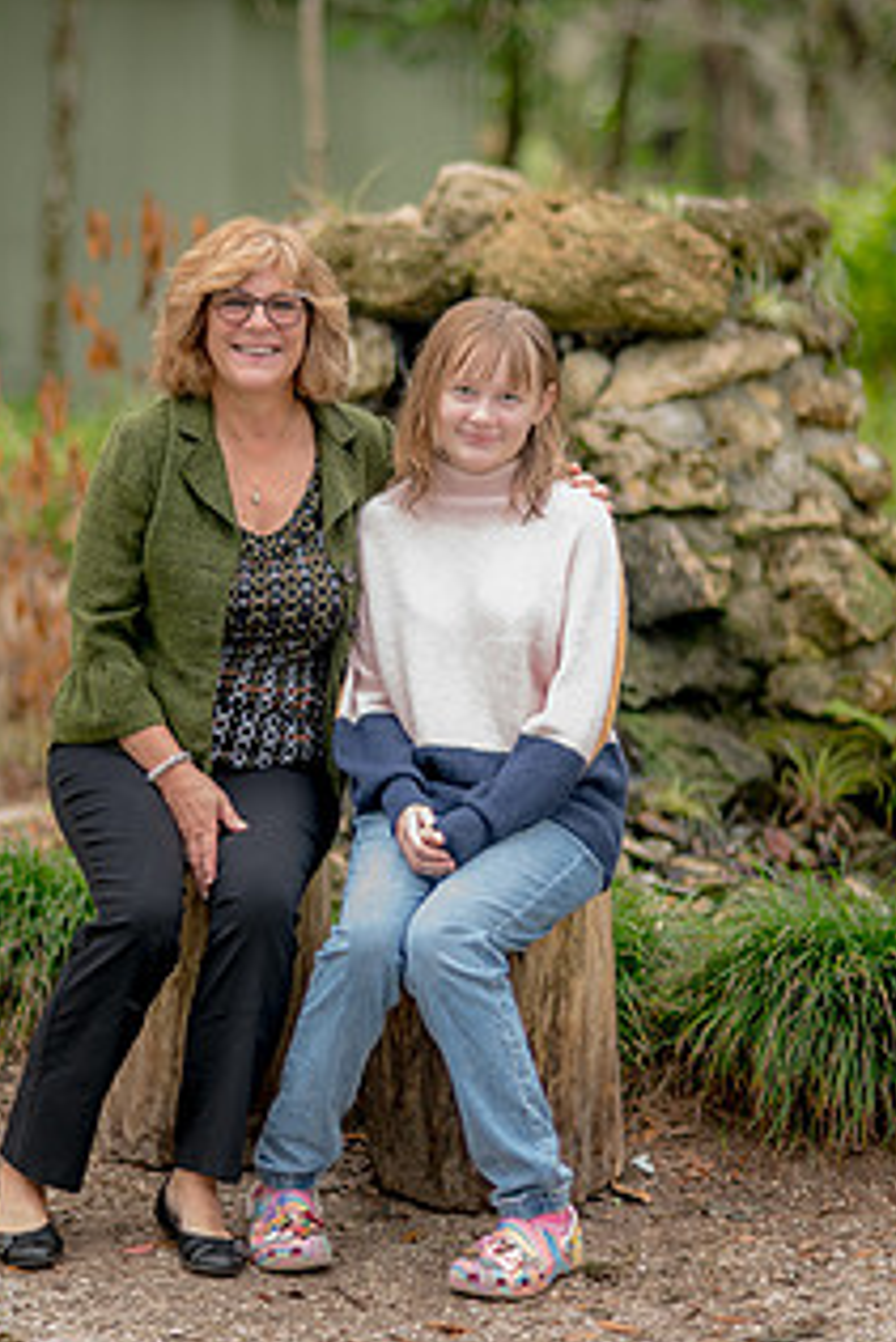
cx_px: 406
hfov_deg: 11.3
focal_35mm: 121
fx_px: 4512
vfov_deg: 16.9
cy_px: 646
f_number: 2
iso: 320
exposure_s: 1/80
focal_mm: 85
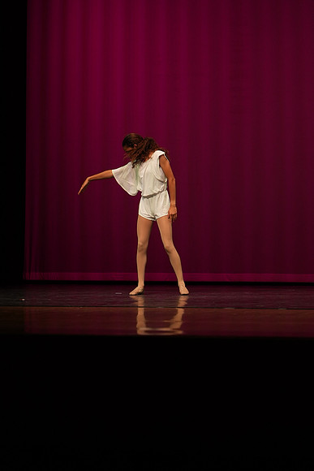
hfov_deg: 13.2
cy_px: 236
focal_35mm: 104
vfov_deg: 19.6
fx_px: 1360
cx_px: 157
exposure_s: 1/1000
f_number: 4
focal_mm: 104
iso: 2000
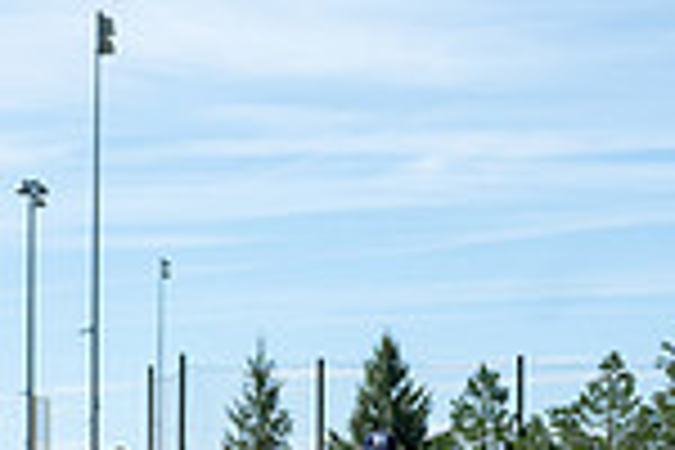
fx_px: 2700
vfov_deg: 9.4
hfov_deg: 14.2
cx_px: 177
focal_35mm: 144
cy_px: 590
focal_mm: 35
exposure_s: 1/2000
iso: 64
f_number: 4
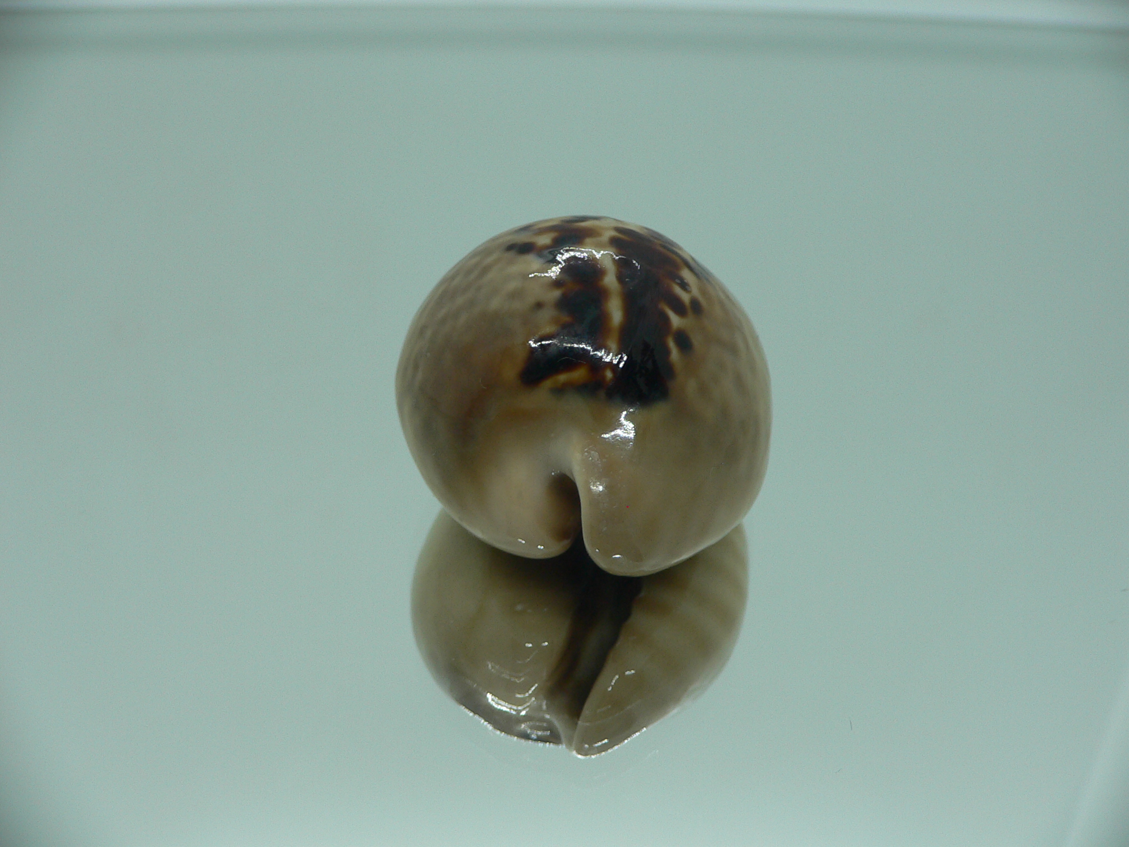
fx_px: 1142
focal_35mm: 35
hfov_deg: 52.6
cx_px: 564
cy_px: 424
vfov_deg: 40.7
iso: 80
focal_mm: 4.6
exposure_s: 1/60
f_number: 2.8
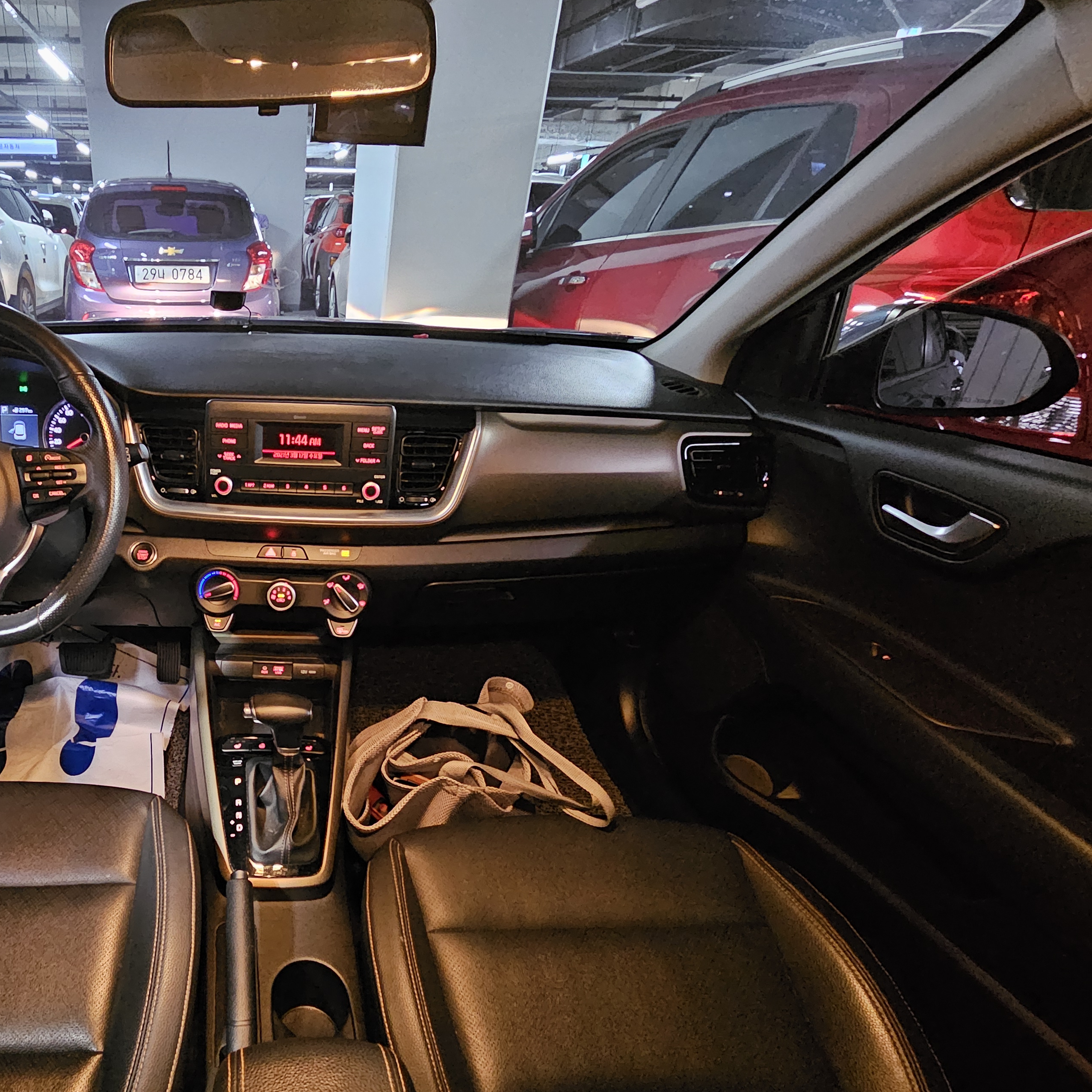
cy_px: 610
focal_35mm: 18
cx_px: 255
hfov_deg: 74.1
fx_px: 642
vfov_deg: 80.4
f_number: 2.2
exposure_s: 1/24
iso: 1600
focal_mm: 2.2
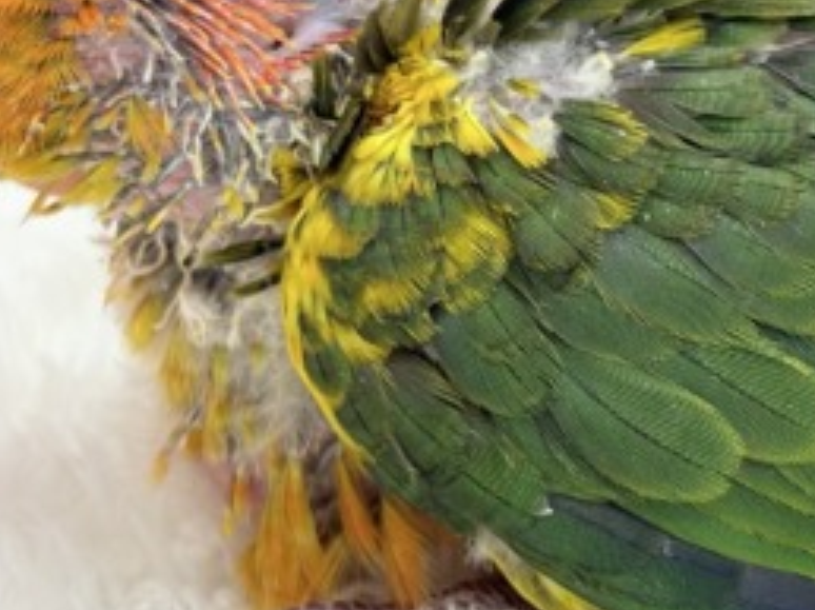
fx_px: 3034
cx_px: 799
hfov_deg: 15.1
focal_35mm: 129
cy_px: 281
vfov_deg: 11.5
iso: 64
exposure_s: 1/50
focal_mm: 5.96
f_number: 1.6
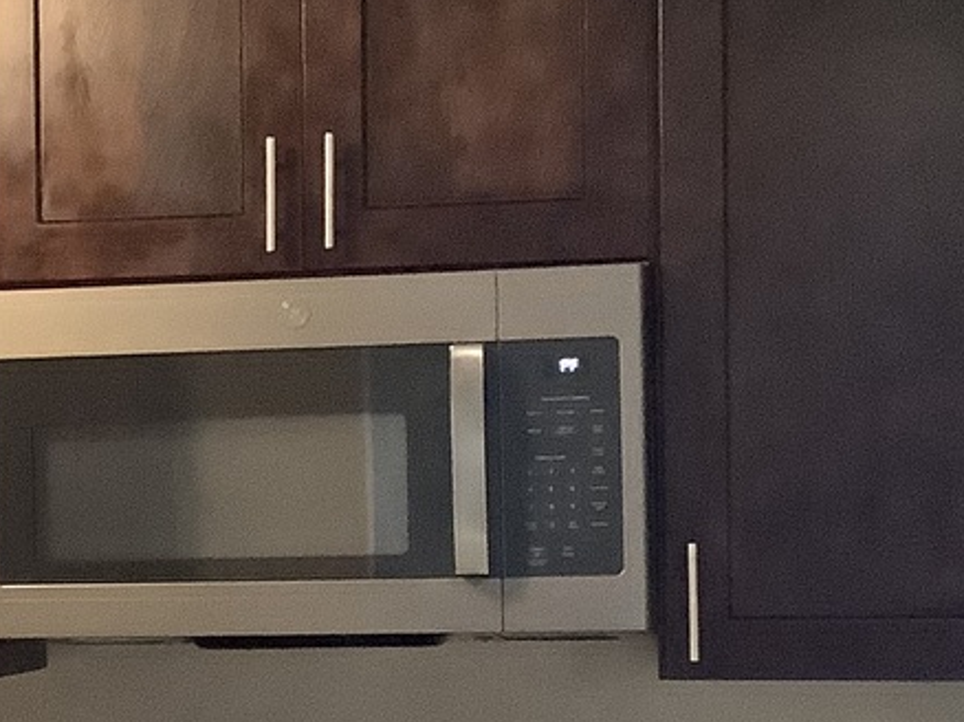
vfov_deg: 14.4
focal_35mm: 102
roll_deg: +0.8
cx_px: 13
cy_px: 575
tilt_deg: -1.7
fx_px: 2839
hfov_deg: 18.8
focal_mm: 3.3
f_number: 2.4
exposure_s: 1/30
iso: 640
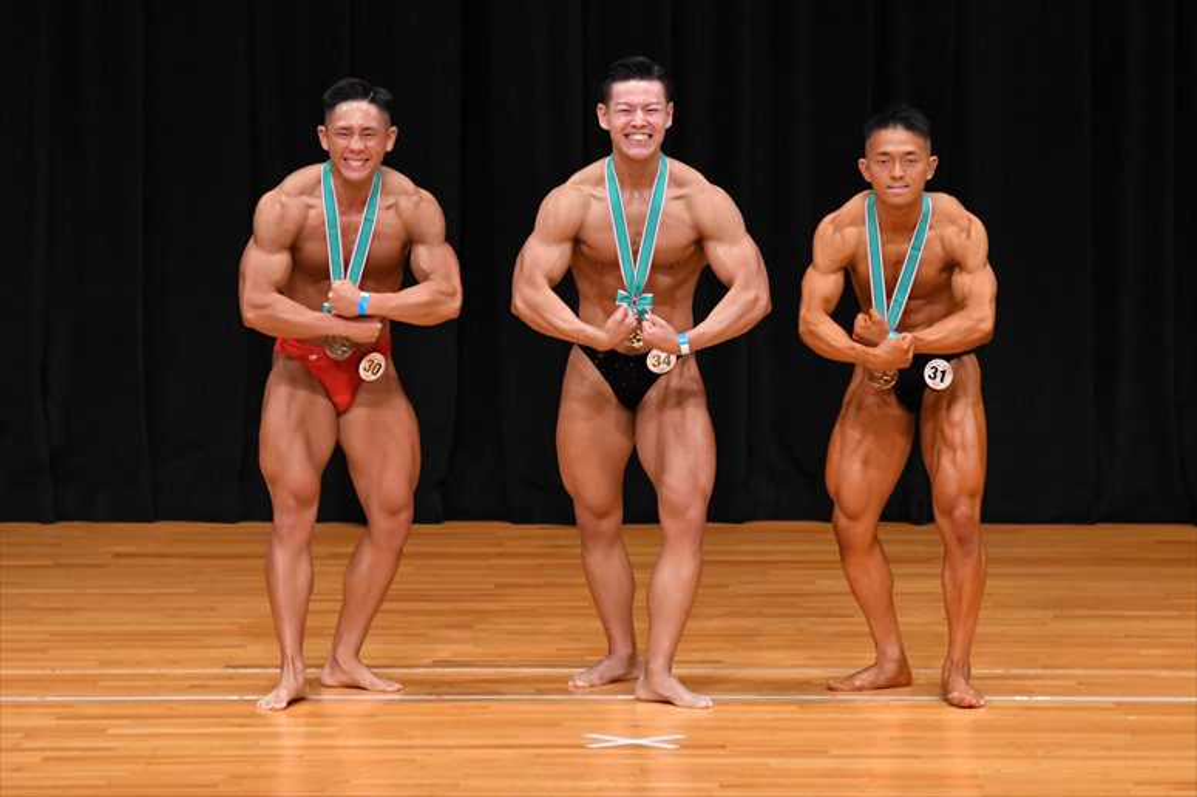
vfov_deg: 4.8
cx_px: 598
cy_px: 398
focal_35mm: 285
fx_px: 9472
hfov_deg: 7.2
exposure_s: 1/400
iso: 3200
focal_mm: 190
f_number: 5.6
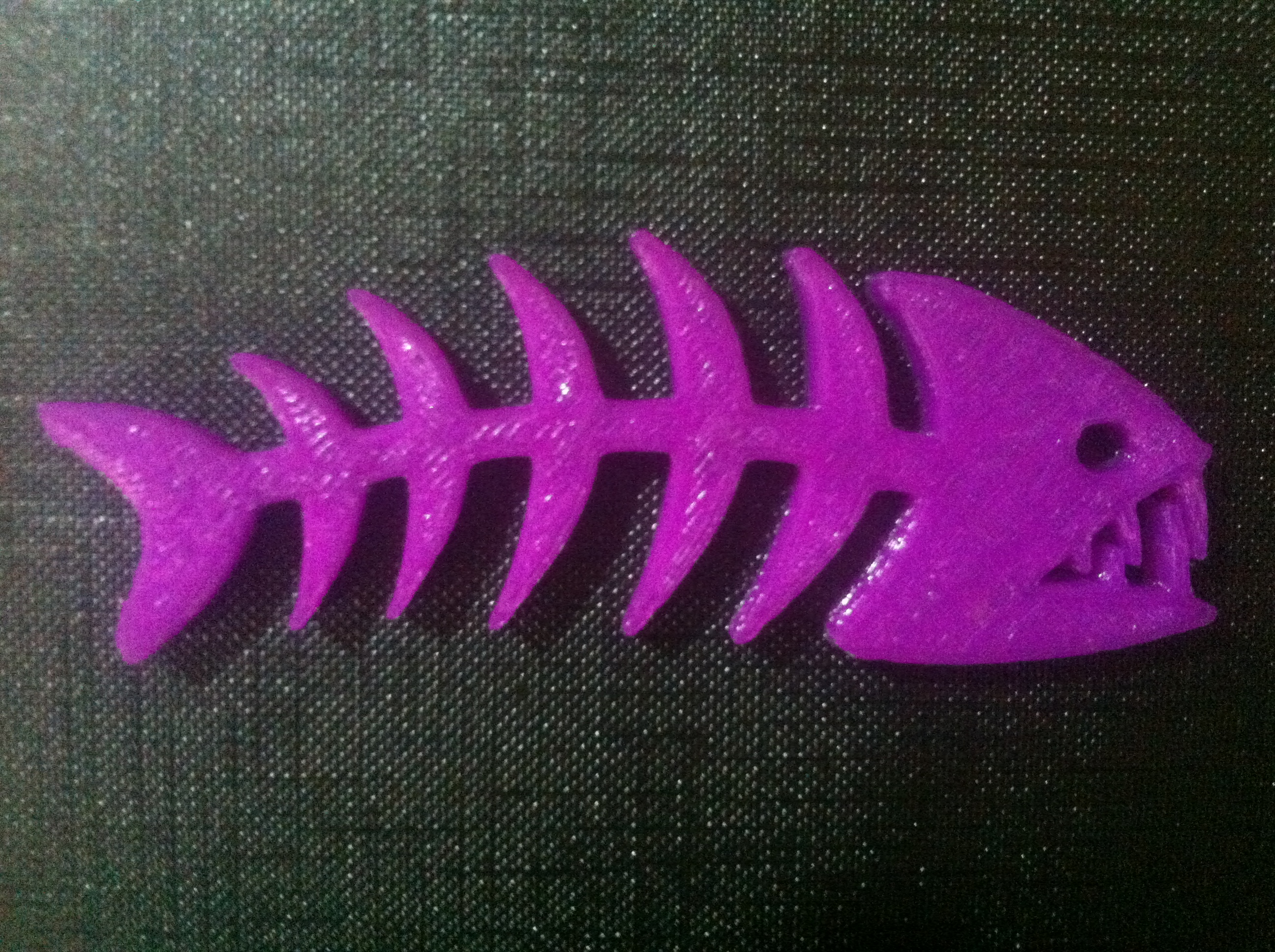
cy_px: 476
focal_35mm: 35
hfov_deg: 52.7
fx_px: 1287
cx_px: 638
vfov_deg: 40.6
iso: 1000
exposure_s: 1/15
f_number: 2.8
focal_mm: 3.85
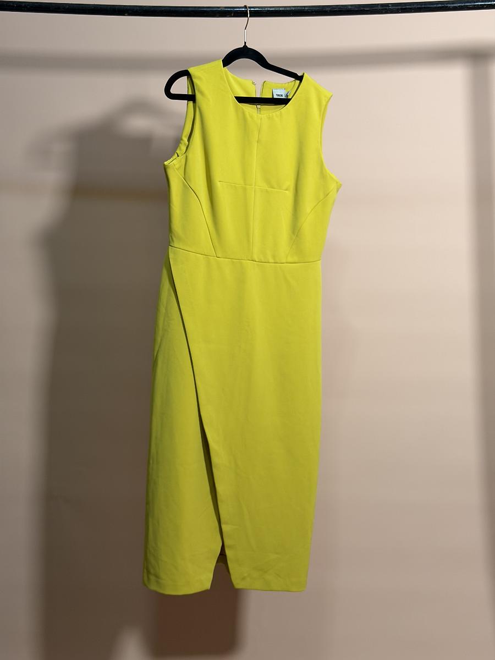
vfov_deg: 39.7
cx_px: 248
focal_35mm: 48
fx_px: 915
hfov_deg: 30.3
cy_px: 330
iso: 200
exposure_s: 1/50
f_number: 1.78
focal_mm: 6.76
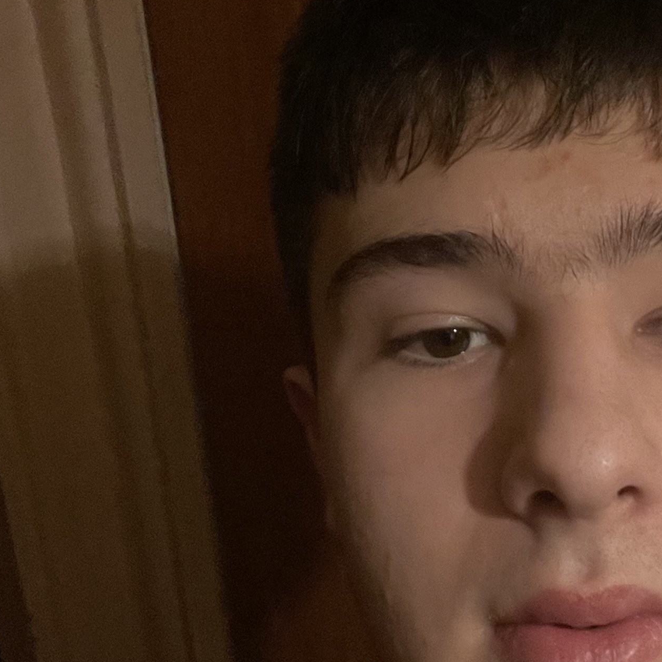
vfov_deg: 26.4
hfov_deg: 25.7
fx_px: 1406
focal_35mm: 65
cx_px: 588
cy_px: 410
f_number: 2.2
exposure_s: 1/25
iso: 500
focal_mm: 2.71
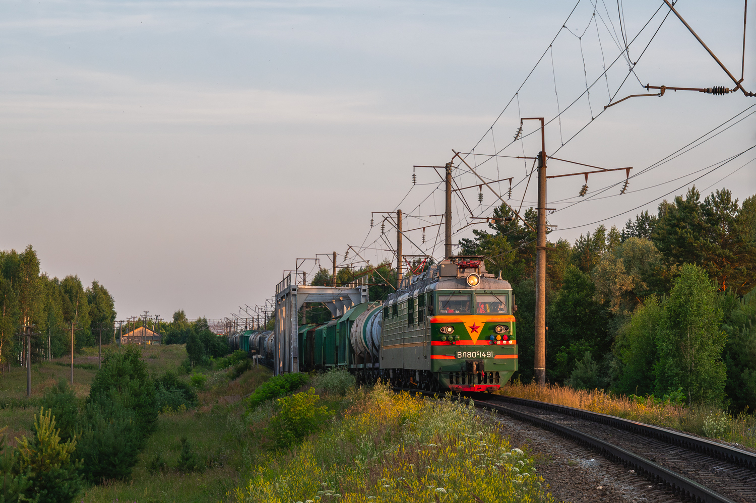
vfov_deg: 21.2
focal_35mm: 64
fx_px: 1343
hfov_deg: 31.4
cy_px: 252
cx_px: 378
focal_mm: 64
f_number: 7.1
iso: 200
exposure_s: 1/1000
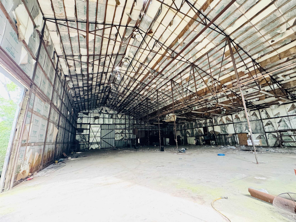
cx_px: 148
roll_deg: +2.7
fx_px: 120
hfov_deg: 102.1
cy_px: 111
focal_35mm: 14
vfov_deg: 85.7
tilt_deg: +13.8
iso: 500
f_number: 2.2
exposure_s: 1/60
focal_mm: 2.22
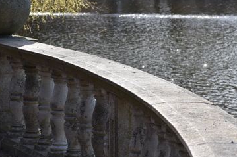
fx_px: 1479
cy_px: 67
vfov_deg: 6.1
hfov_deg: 9.2
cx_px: 118
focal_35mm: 225
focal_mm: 105
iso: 250
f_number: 8
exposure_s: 1/250
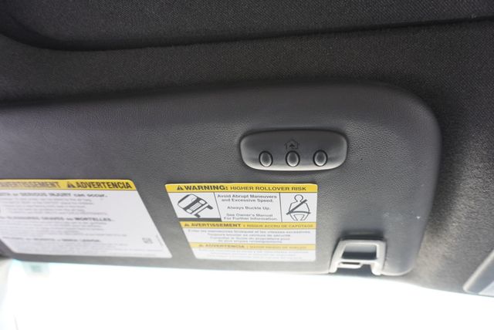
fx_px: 330
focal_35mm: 24
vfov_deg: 53.2
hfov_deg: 73.7
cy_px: 165
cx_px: 247
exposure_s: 1/60
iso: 640
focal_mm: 16
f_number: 4
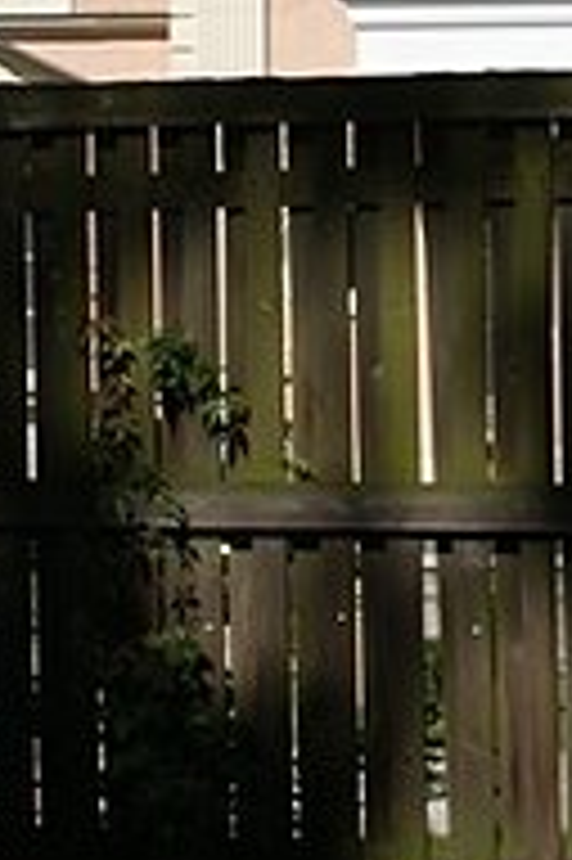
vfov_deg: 8.3
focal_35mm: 247
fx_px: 5906
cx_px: 770
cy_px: -95
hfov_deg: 5.5
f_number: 9
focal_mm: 35
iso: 100
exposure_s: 1/250
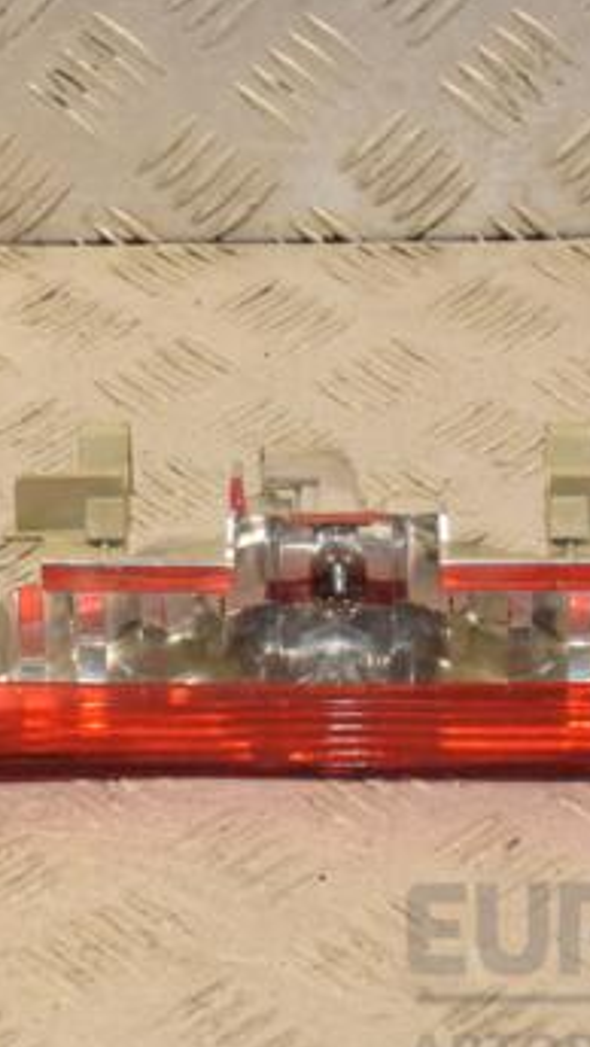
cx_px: 350
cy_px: 524
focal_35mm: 137
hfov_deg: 8.9
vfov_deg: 15.7
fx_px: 3803
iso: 800
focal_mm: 50
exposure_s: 1/200
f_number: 8
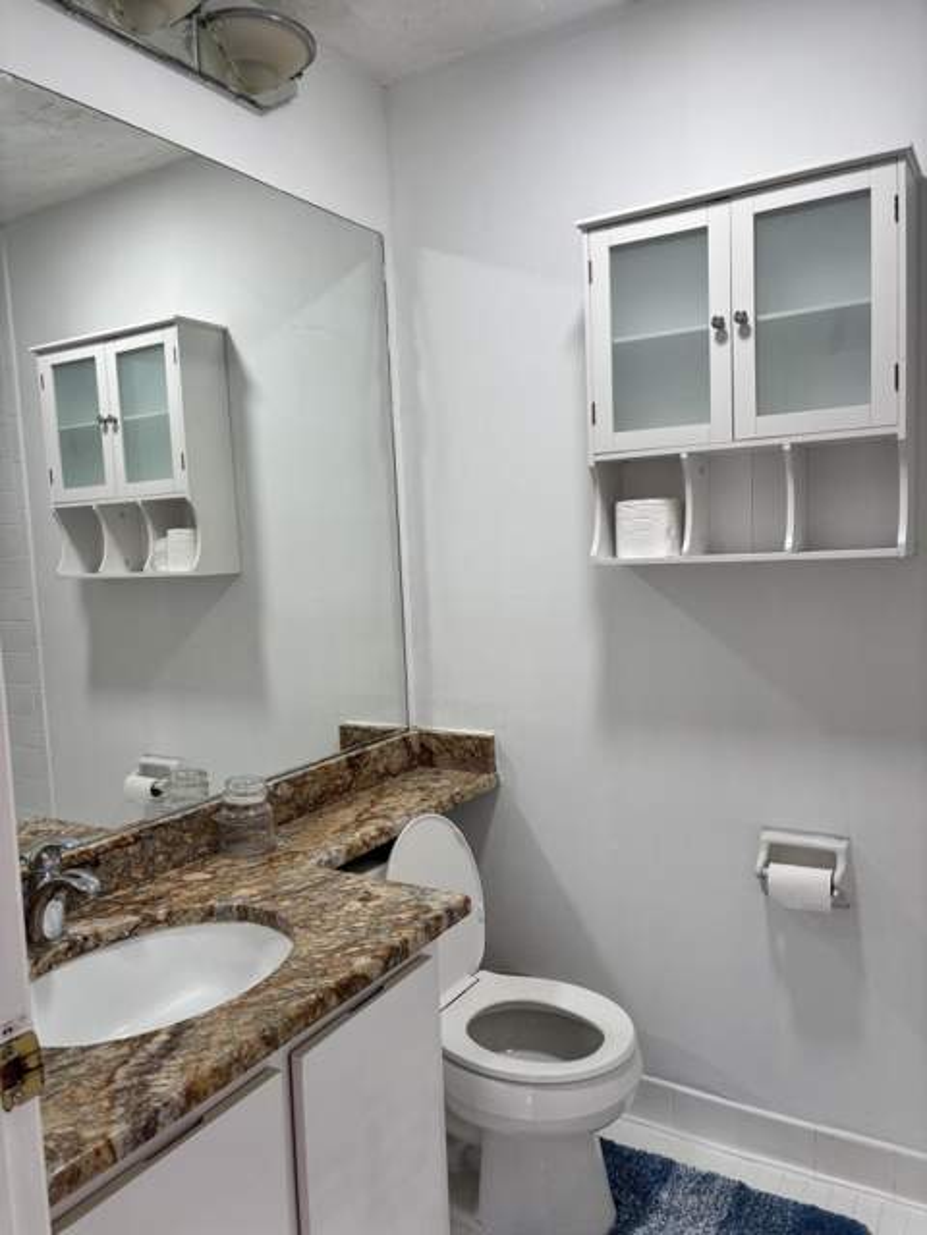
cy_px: 618
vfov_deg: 67.3
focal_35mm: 26
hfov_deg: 53.1
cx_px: 464
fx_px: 928
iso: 50
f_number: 1.6
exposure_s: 1/120
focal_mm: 5.96
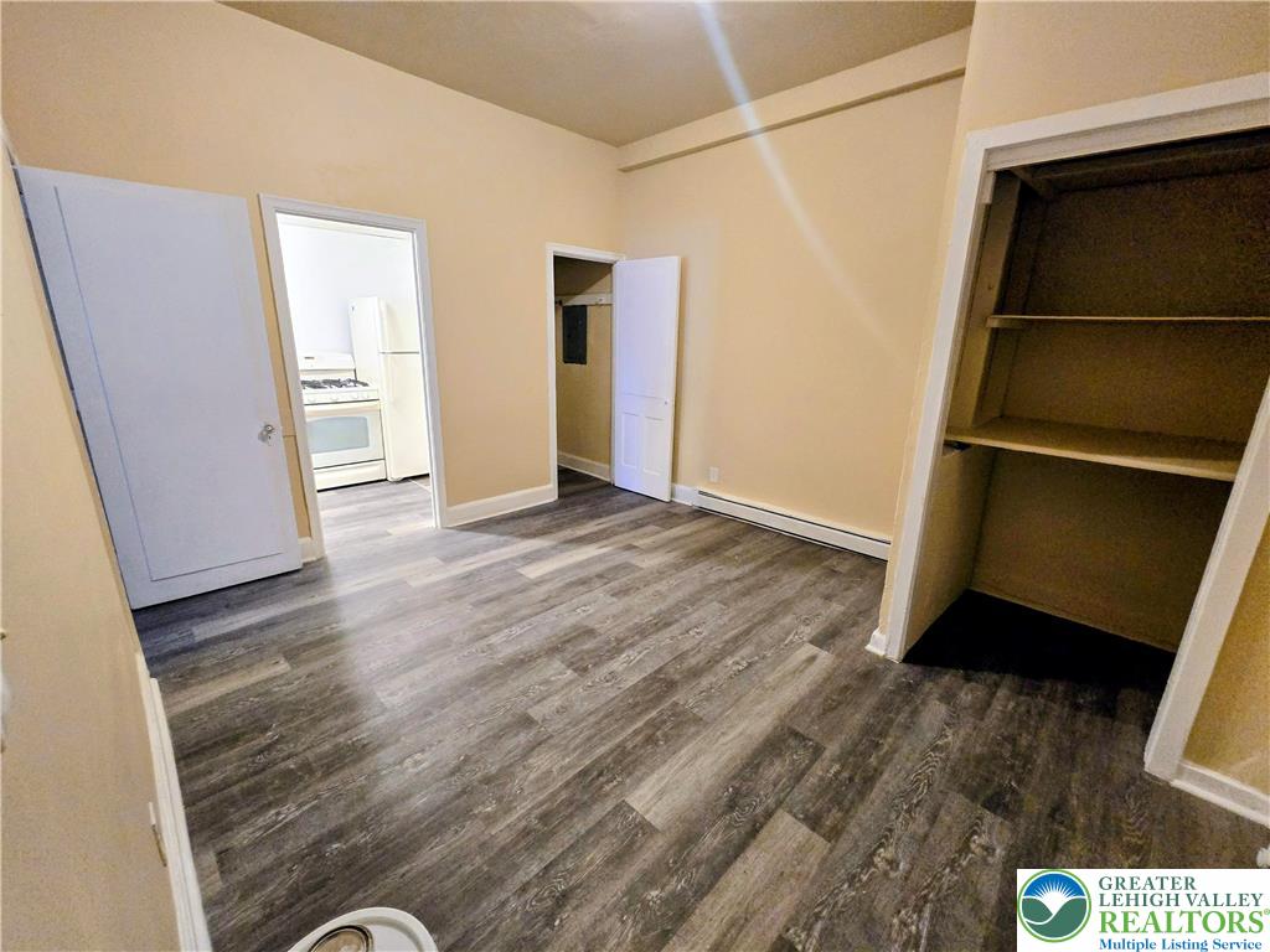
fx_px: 477
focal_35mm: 13
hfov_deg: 106.2
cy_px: 476
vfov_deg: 89.9
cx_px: 635
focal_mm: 2.2
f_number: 2.2
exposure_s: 1/60
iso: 640
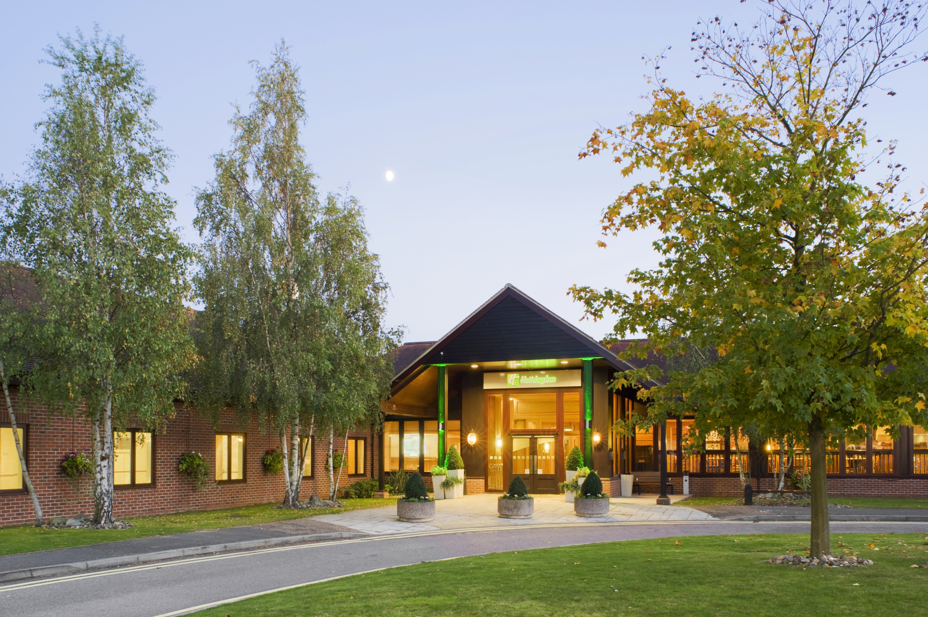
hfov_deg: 65.5
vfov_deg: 46.3
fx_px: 721
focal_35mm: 28
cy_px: 308
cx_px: 464
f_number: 4
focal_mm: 28
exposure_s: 8
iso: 200
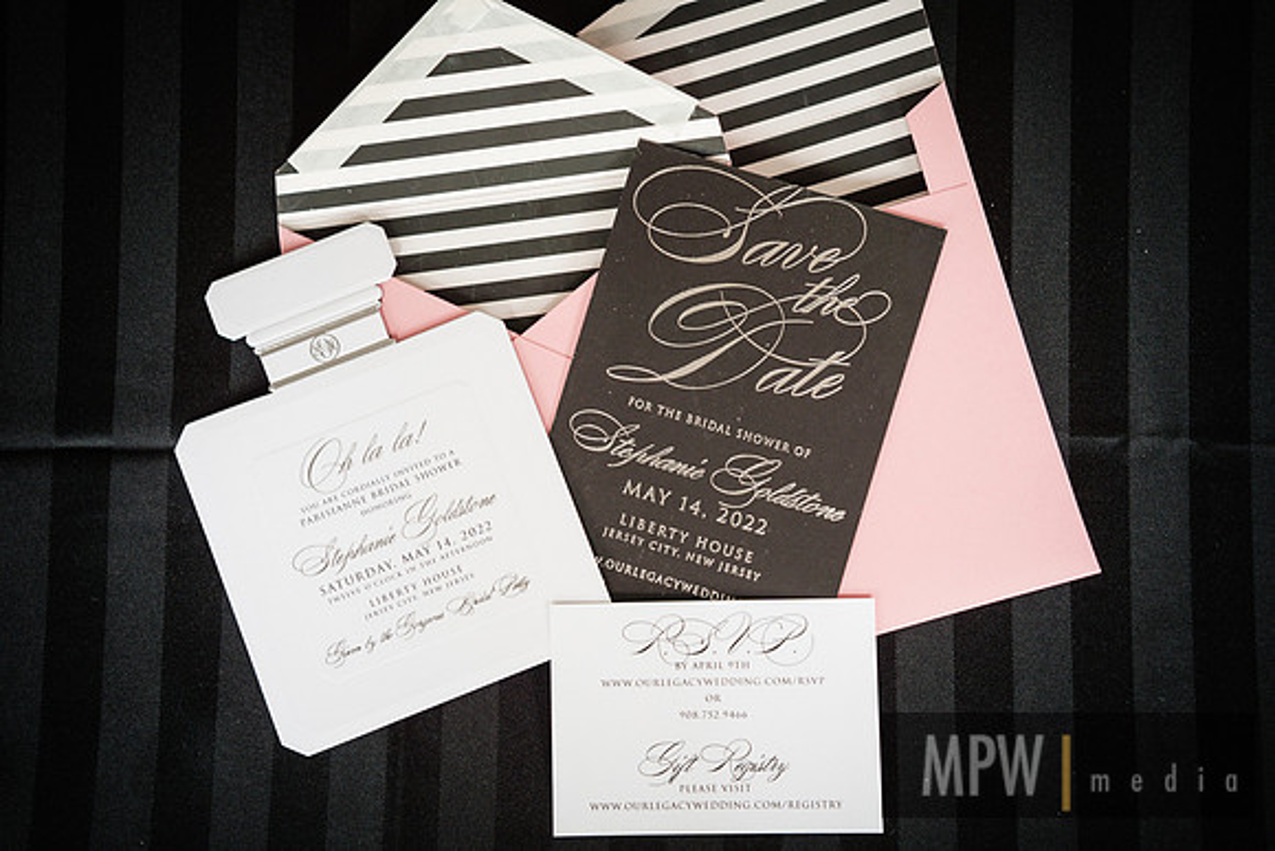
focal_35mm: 75
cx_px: 638
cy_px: 426
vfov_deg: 18.2
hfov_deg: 27.0
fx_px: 2657
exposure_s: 1/125
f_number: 2.8
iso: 320
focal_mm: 75
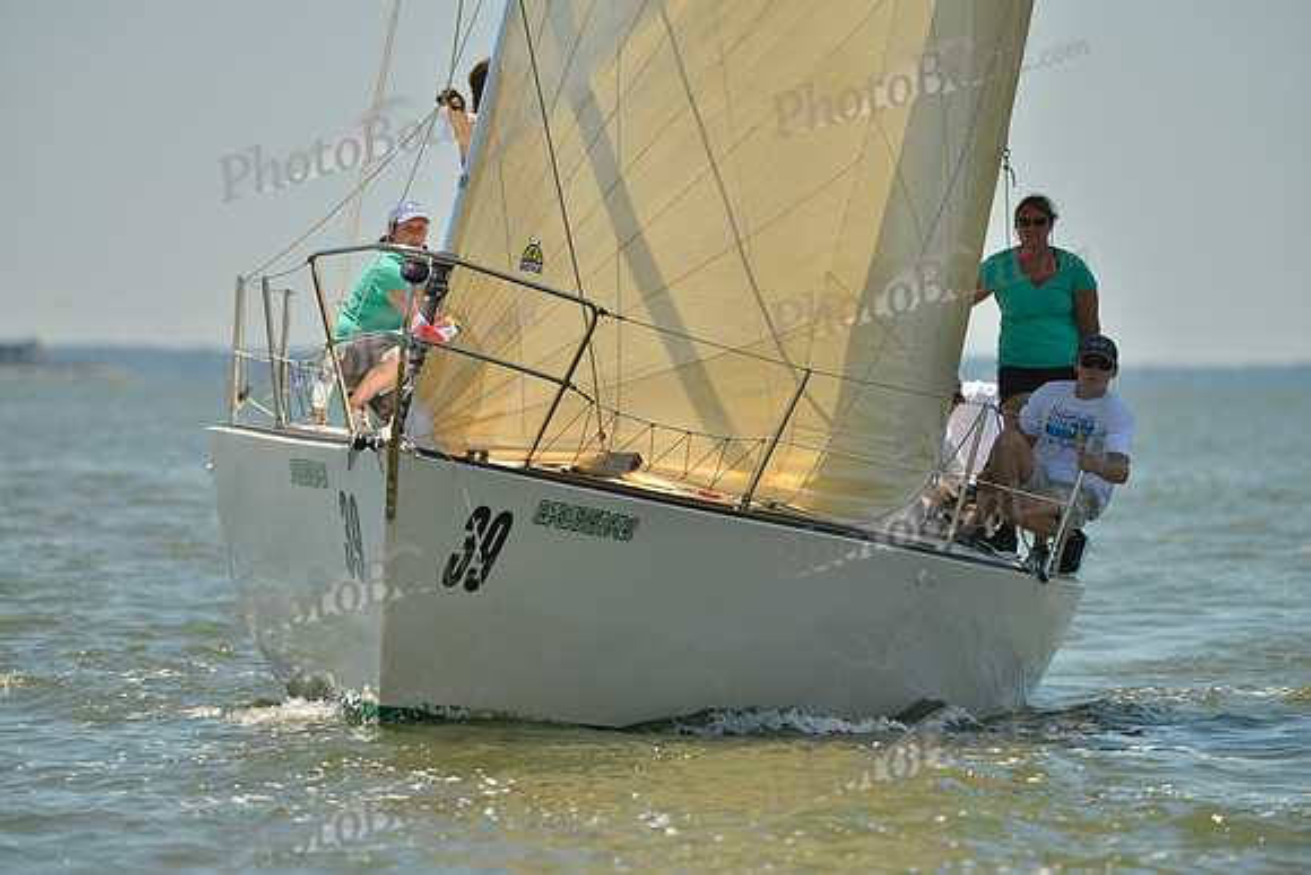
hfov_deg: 5.9
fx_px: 12748
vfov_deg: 3.9
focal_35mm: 350
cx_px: 656
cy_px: 438
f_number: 5.6
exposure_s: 1/1250
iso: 200
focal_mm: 350
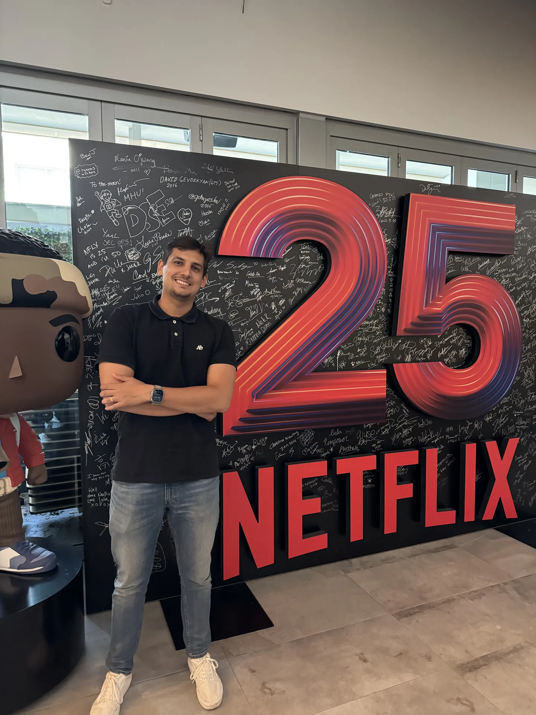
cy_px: 358
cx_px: 268
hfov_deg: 56.8
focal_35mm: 24
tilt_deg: -2.9
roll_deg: +0.9
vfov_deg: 71.6
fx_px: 495
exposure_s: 1/40
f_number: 1.78
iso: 1000
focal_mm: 6.76
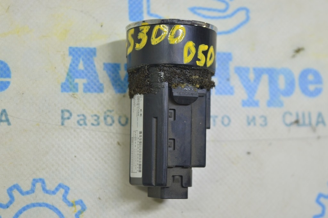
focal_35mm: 72
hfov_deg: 28.1
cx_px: 164
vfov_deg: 18.9
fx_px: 655
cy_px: 109
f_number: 5.6
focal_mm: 48
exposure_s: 1/20
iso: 400
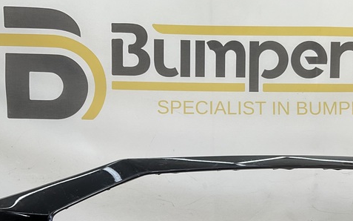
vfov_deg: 19.1
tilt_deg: -7.7
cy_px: 246
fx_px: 625
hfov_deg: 31.5
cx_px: 180
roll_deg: -0.4
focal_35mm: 65
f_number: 1.8
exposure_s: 1/177
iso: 16
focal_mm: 3
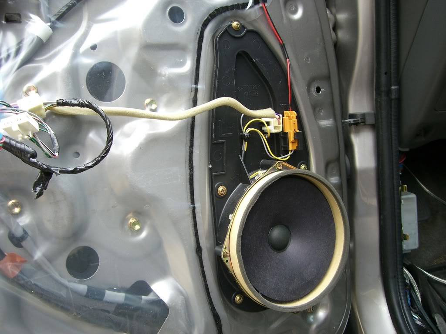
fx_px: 490
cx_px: 223
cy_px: 167
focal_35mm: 38
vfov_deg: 37.7
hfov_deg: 49.0
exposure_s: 1/60
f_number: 2.7
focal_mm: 6.2
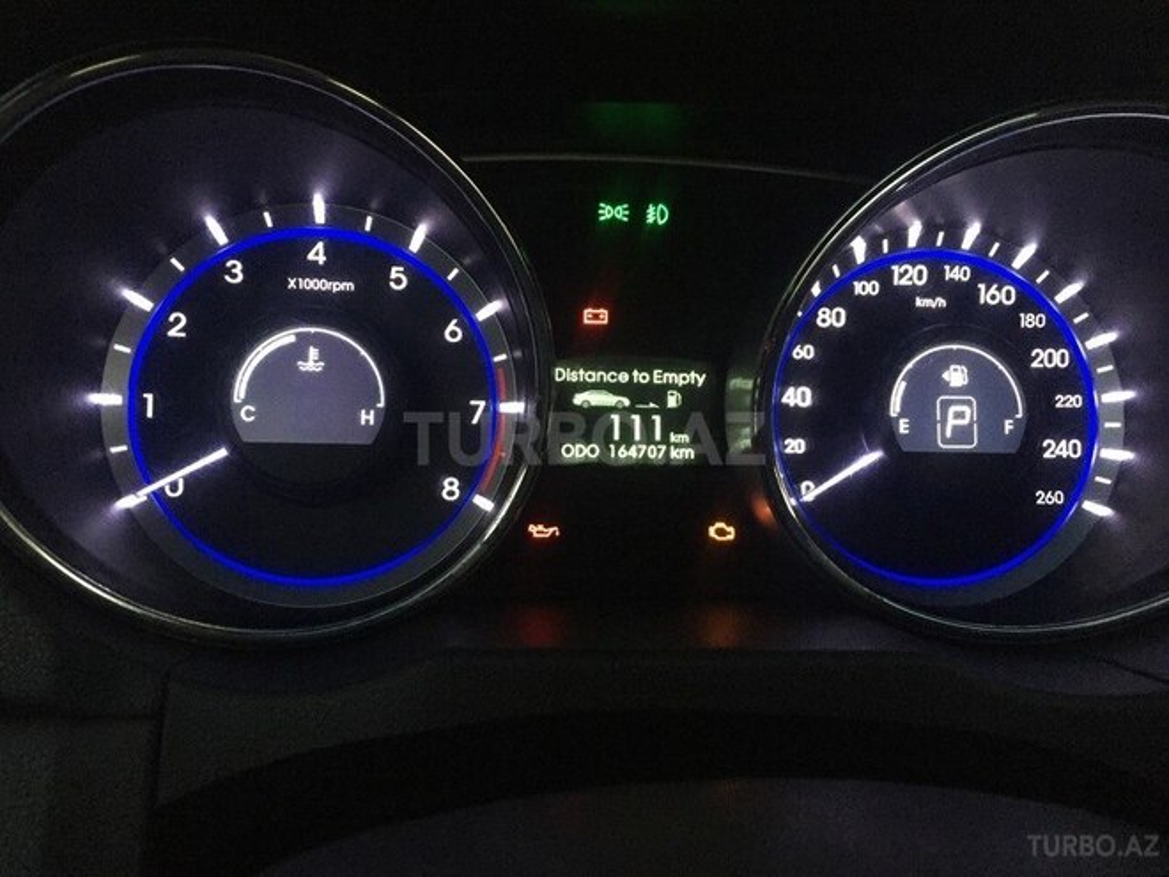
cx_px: 584
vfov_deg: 48.2
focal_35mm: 29
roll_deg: -2.4
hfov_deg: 61.7
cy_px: 438
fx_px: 979
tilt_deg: -21.4
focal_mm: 4.15
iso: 320
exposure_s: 1/17
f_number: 2.2
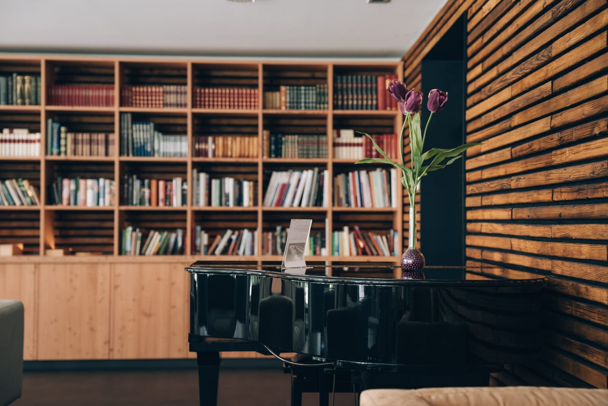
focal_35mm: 55
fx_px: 925
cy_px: 203
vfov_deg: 24.7
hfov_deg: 36.4
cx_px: 304
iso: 800
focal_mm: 54
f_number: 2.5
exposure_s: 1/160
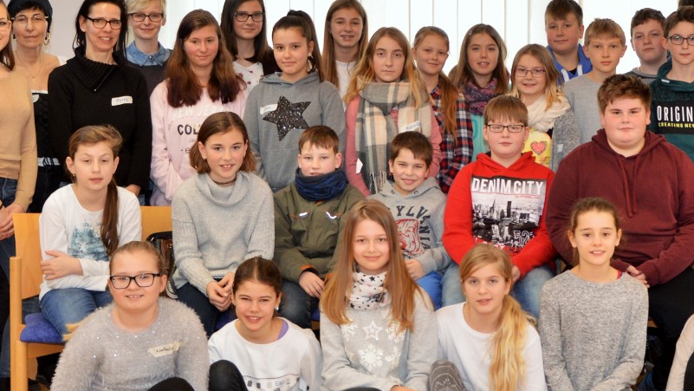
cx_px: 538
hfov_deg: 29.6
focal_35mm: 70
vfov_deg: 17.2
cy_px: 172
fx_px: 1288
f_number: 4
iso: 400
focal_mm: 22
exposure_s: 1/60
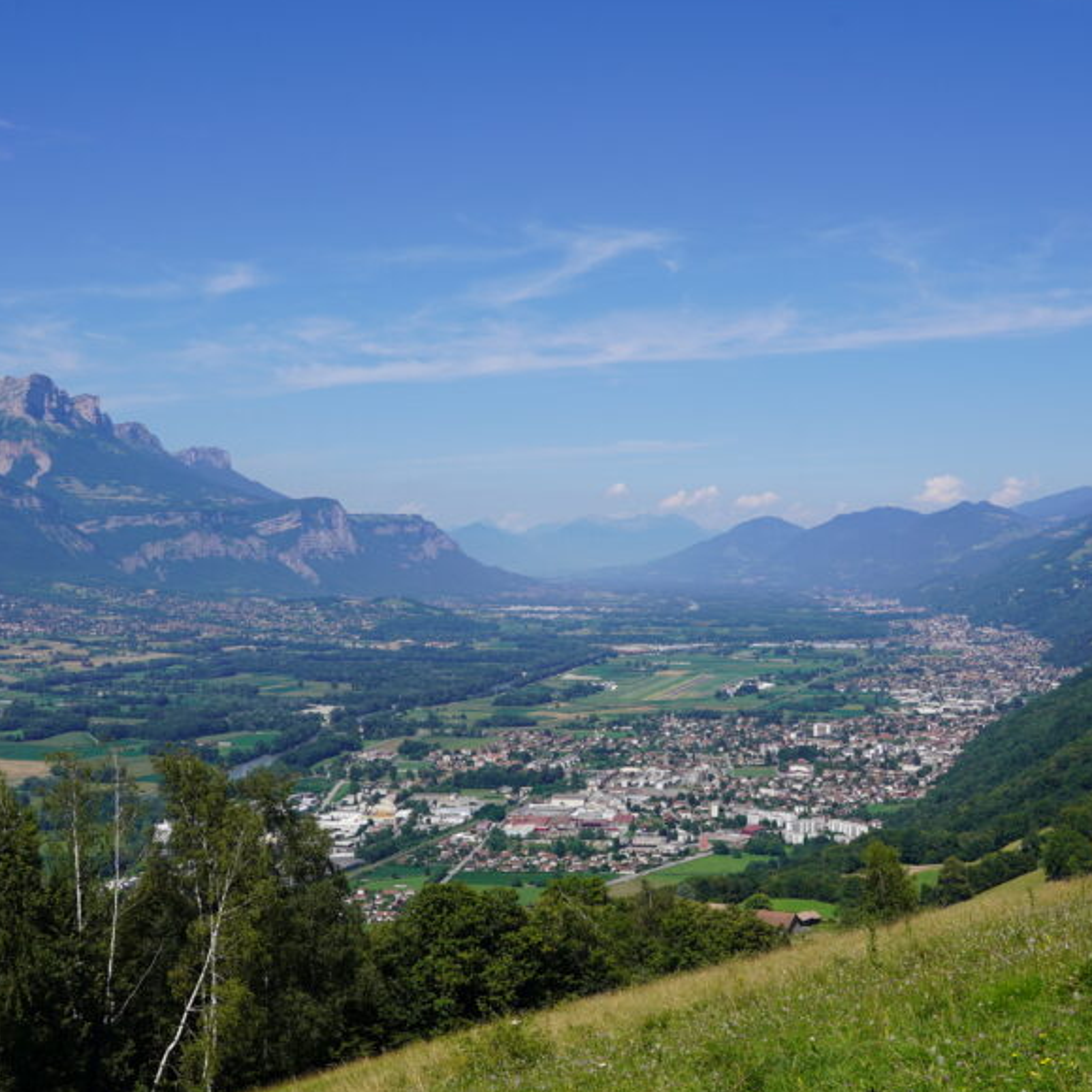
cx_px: 587
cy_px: 600
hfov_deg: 35.3
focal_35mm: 48
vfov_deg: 35.3
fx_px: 1713
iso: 100
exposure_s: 1/200
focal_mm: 32
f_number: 10
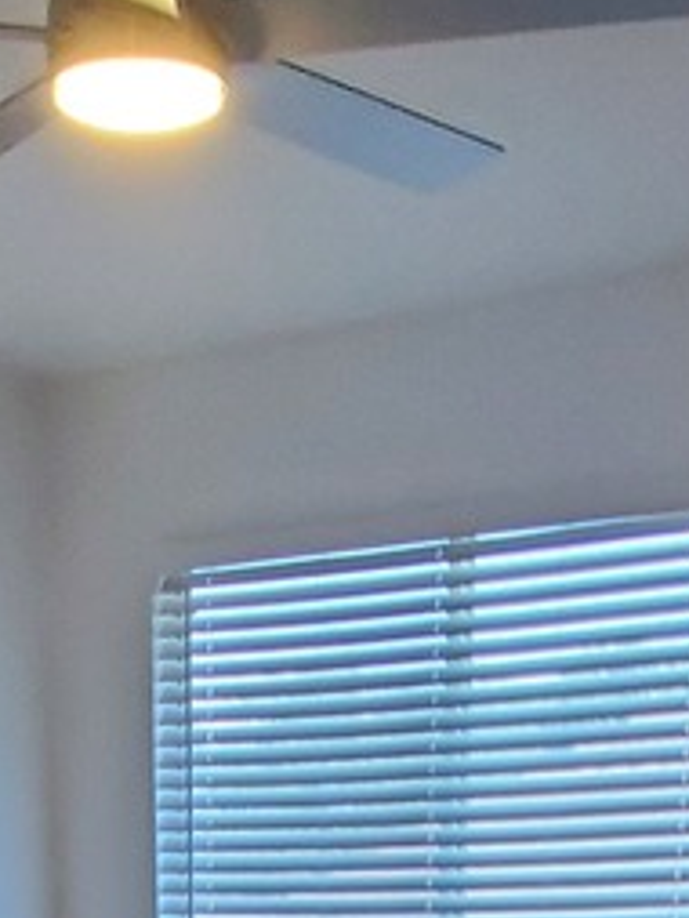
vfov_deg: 18.9
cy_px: 1727
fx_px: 1962
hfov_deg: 19.9
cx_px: 261
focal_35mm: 74
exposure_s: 1/60
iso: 200
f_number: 2.2
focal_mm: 1.8
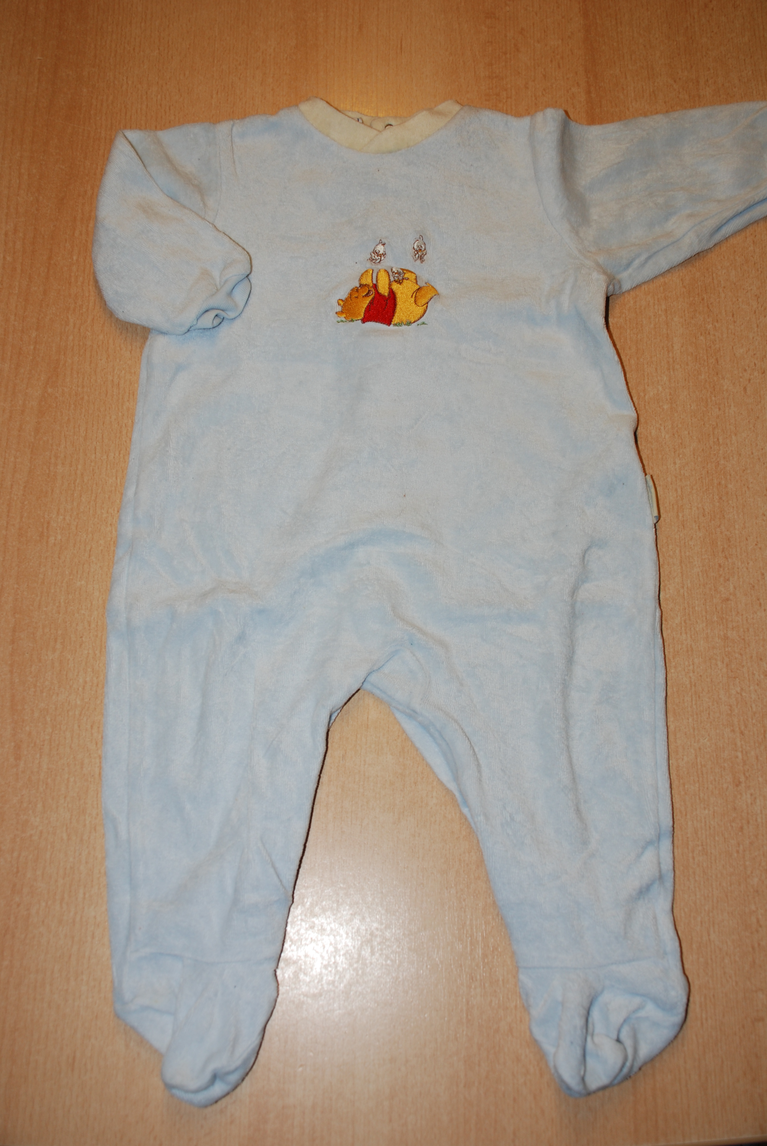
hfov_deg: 34.3
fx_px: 1243
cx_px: 384
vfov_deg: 49.5
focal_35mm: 39
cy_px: 573
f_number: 4
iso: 200
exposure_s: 1/60
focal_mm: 26
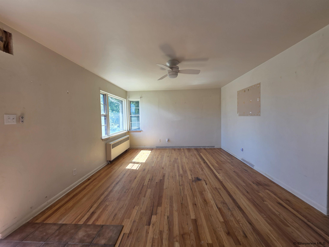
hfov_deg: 106.2
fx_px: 124
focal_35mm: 13
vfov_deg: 89.9
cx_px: 164
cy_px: 124
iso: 32
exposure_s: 1/120
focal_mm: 2.2
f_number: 1.9
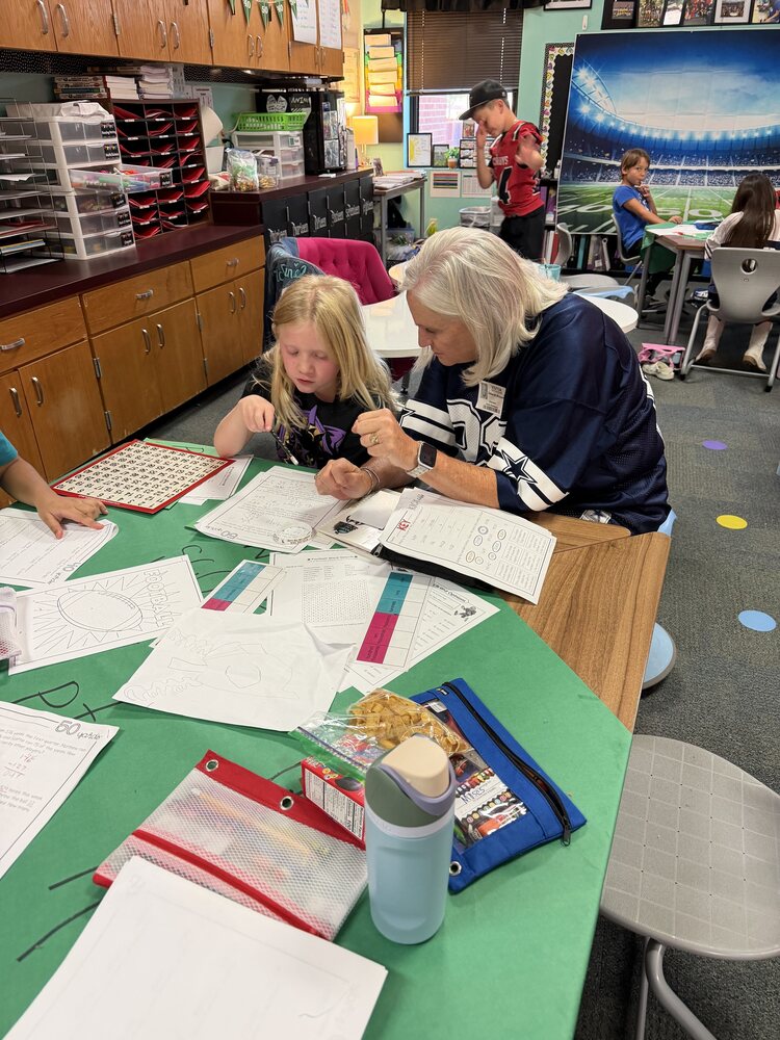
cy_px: 520
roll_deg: +0.7
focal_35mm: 24
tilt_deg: -29.4
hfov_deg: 56.8
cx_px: 390
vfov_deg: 71.6
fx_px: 721
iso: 250
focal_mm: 6.76
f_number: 1.78
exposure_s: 1/60
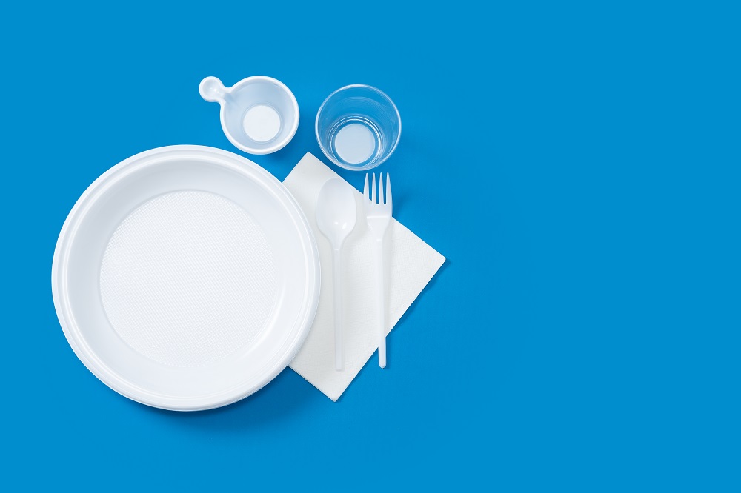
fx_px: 1852
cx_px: 370
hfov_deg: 22.6
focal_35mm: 90
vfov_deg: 15.2
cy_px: 246
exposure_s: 1/250
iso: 100
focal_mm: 60
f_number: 7.1
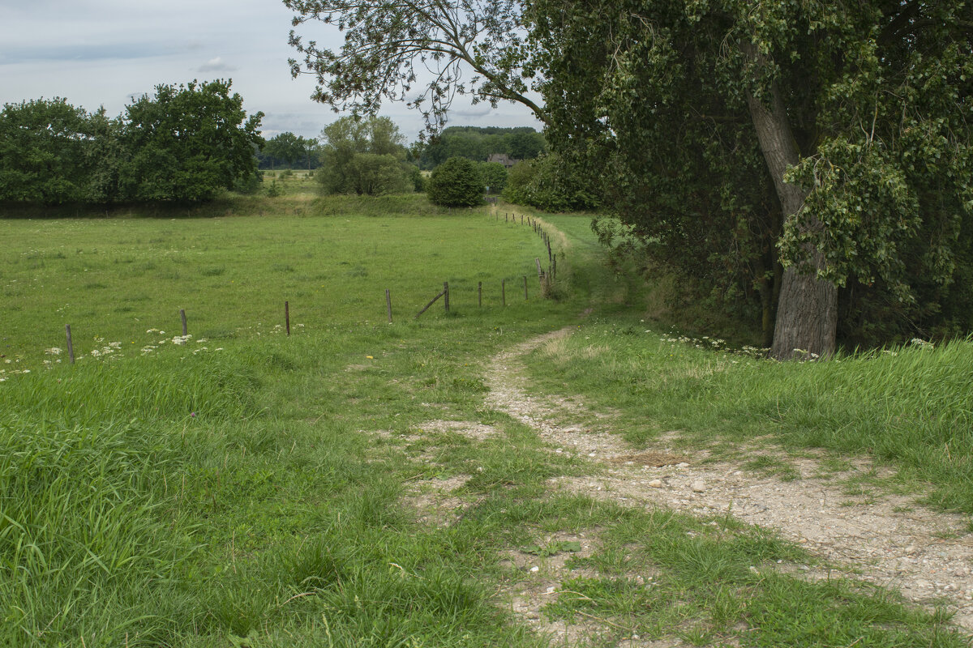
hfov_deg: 51.3
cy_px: 324
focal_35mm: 38
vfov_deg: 35.5
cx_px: 486
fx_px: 1013
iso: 100
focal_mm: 25
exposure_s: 1/200
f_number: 10
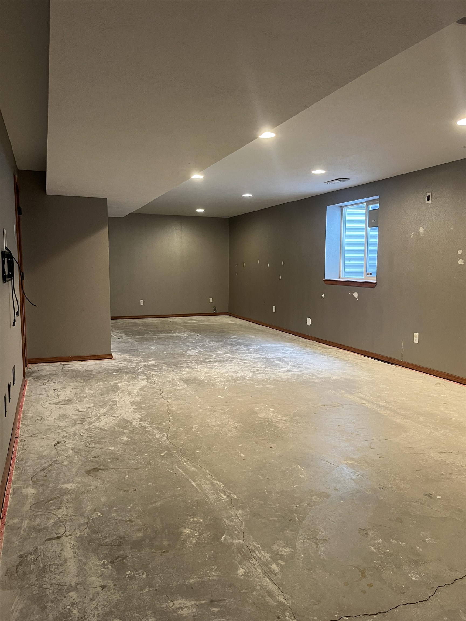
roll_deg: +0.0
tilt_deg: -6.5
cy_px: 310
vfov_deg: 67.3
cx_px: 233
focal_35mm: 26
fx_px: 467
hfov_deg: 53.1
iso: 250
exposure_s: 1/60
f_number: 1.6
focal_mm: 5.1
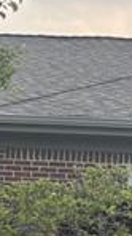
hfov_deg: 5.8
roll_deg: -0.7
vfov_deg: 10.6
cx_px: 394
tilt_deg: +3.5
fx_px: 1222
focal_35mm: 196
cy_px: 346
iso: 40
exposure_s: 1/215
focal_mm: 5.96
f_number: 1.6
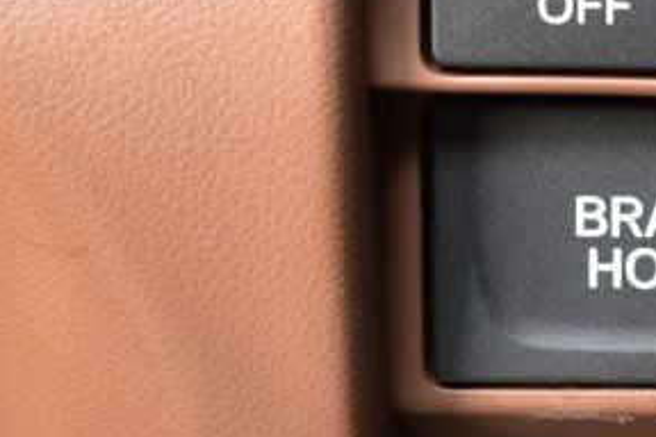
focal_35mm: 155
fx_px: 2820
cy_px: 310
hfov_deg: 12.8
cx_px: 854
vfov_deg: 8.9
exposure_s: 1/25
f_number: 7.1
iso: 400
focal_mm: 29
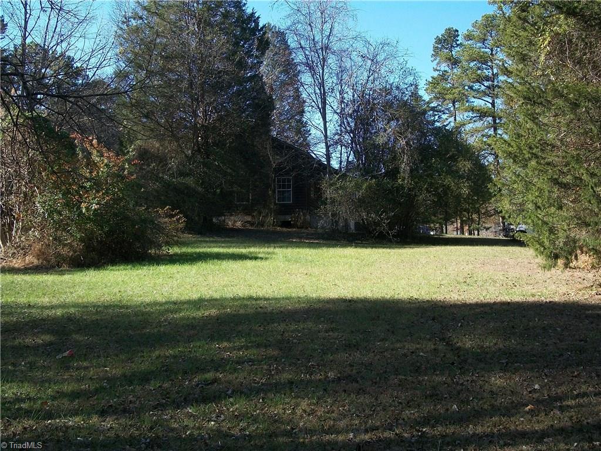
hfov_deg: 38.2
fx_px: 868
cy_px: 226
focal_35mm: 50
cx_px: 300
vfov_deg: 29.1
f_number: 3.6
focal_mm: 8.8
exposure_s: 1/320
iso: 80
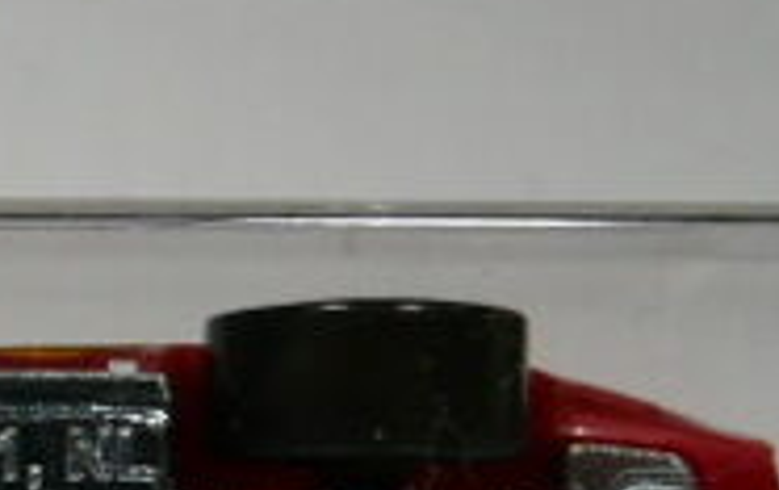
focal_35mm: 133
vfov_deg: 9.8
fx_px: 2829
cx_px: -272
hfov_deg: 14.9
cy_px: 477
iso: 100
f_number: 2.8
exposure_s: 1/125
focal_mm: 4.6
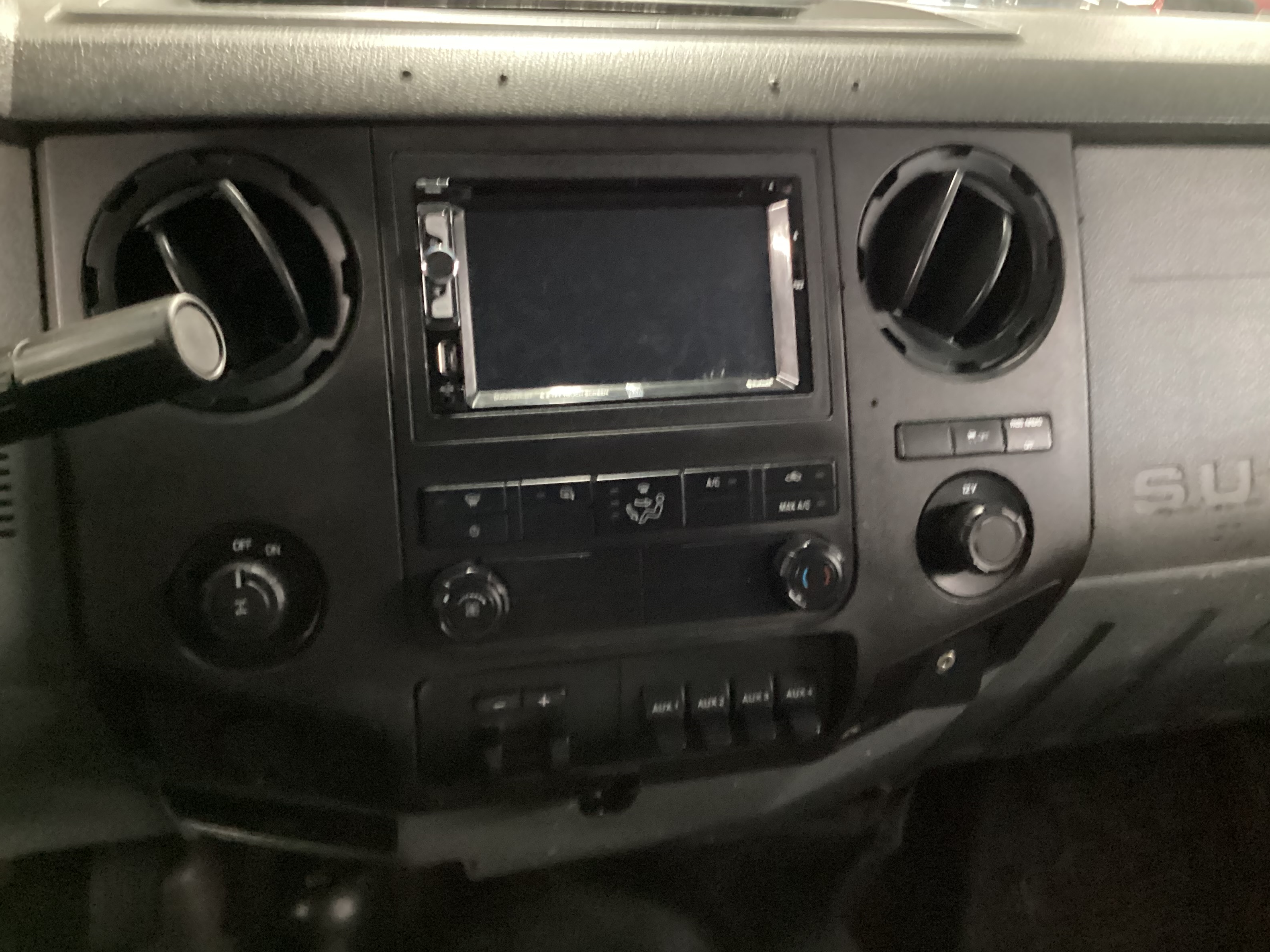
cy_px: 478
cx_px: 635
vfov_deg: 44.2
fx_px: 1174
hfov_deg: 56.8
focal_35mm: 32
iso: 800
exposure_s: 1/15
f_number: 2.4
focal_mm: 3.3
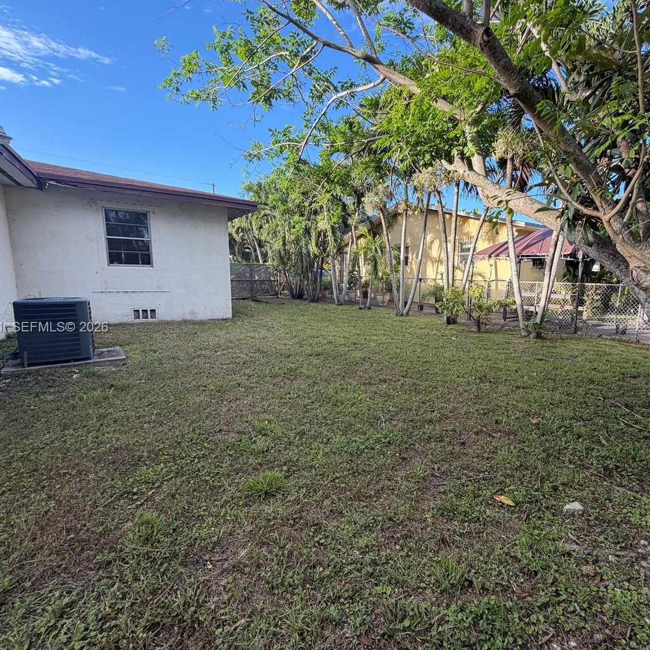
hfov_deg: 83.2
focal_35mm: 17
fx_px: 361
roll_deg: -1.1
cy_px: 328
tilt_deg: -7.4
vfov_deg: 84.0
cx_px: 381
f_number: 2.2
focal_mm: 2.22
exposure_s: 1/142
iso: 40
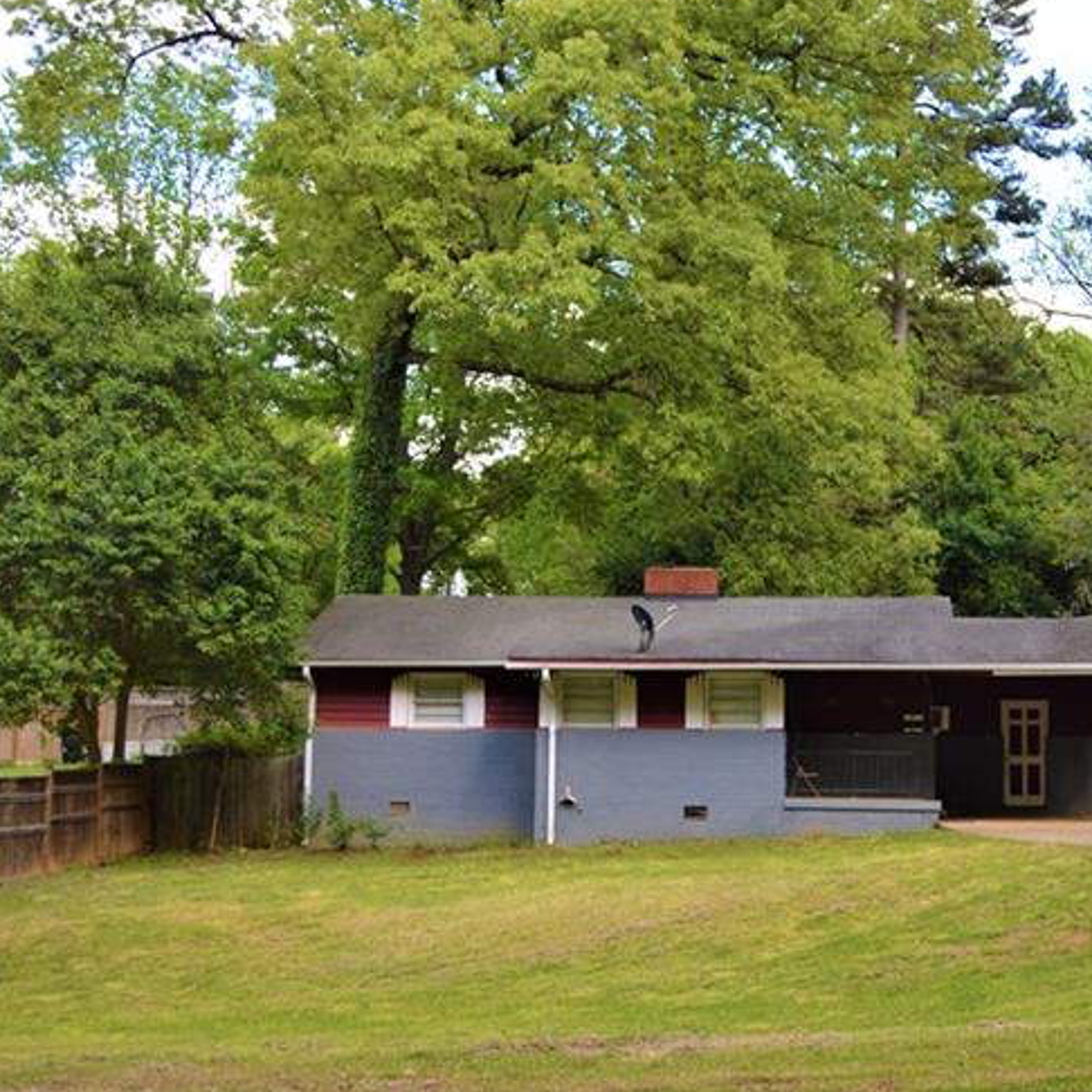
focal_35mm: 59
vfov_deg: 29.0
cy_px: 461
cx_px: 750
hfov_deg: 28.8
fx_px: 2106
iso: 100
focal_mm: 22
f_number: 4
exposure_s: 1/200
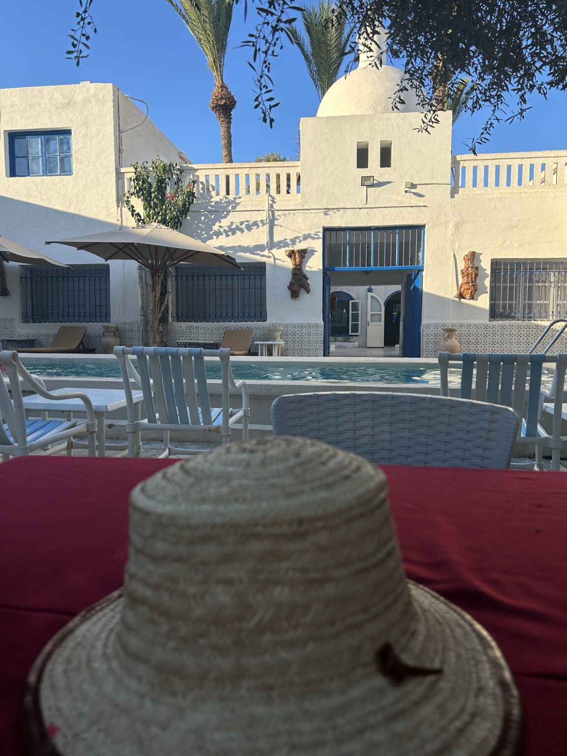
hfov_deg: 53.1
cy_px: 378
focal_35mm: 26
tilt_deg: -3.0
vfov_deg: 67.3
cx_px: 284
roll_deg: +0.4
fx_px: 568
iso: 50
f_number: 1.5
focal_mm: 5.7
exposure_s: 1/2299
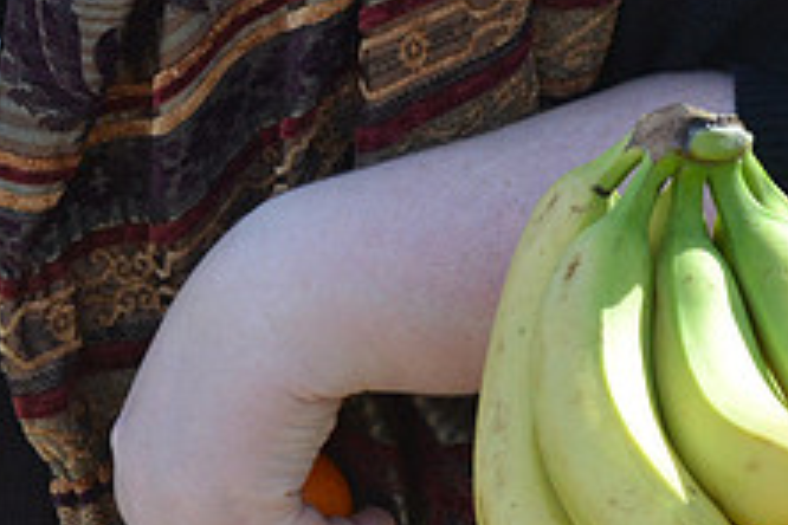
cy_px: -333
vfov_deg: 6.3
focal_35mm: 215
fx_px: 4712
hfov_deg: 9.6
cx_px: 374
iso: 1600
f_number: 10
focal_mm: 55
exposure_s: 1/400
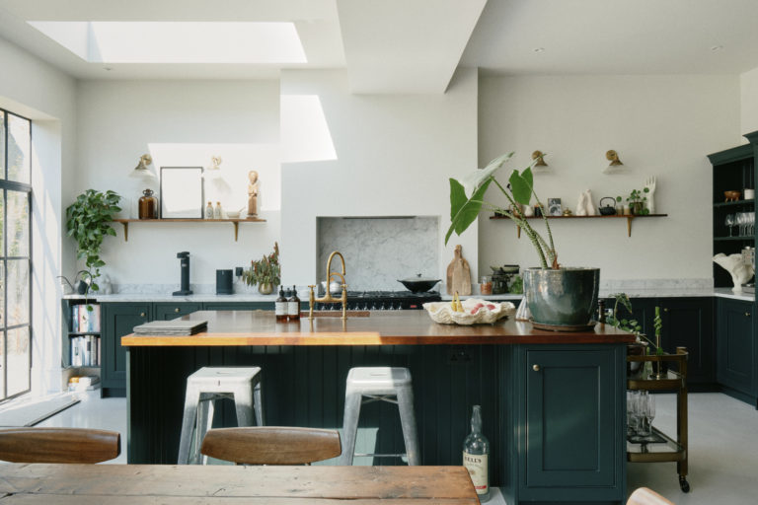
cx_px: 379
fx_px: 568
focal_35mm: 27
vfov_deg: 47.9
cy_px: 252
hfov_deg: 67.4
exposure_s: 1/6
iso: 160
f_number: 11
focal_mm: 18.2
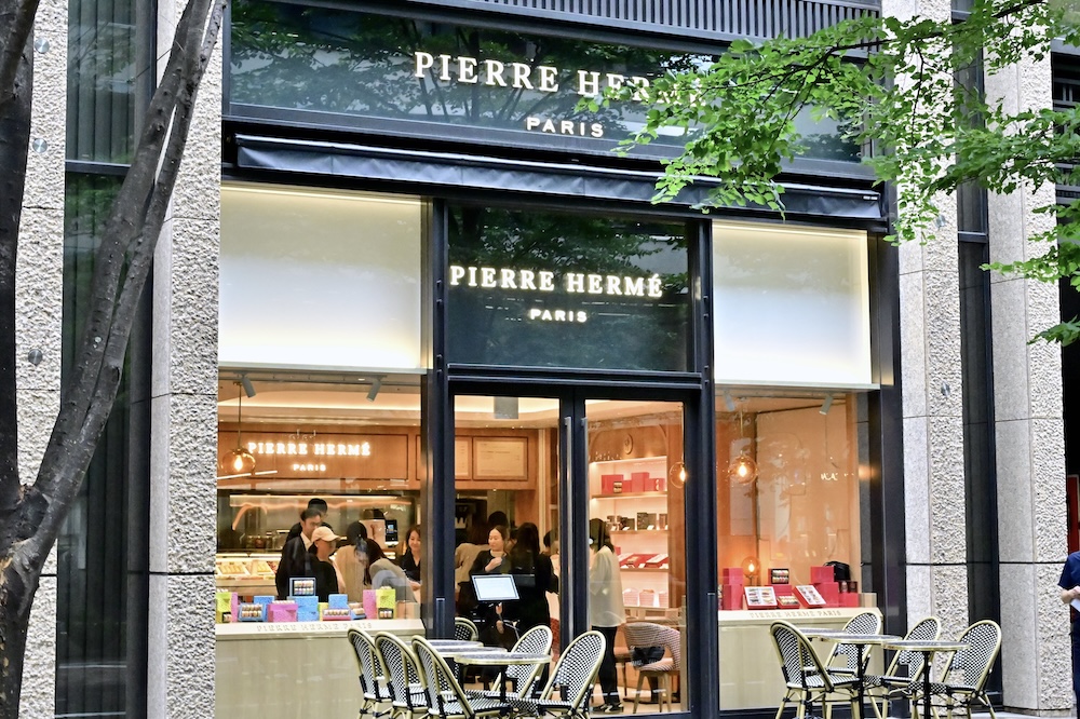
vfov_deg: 22.2
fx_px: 1829
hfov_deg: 32.9
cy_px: 360
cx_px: 540
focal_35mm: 61
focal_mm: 41
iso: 4000
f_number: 14
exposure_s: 1/125
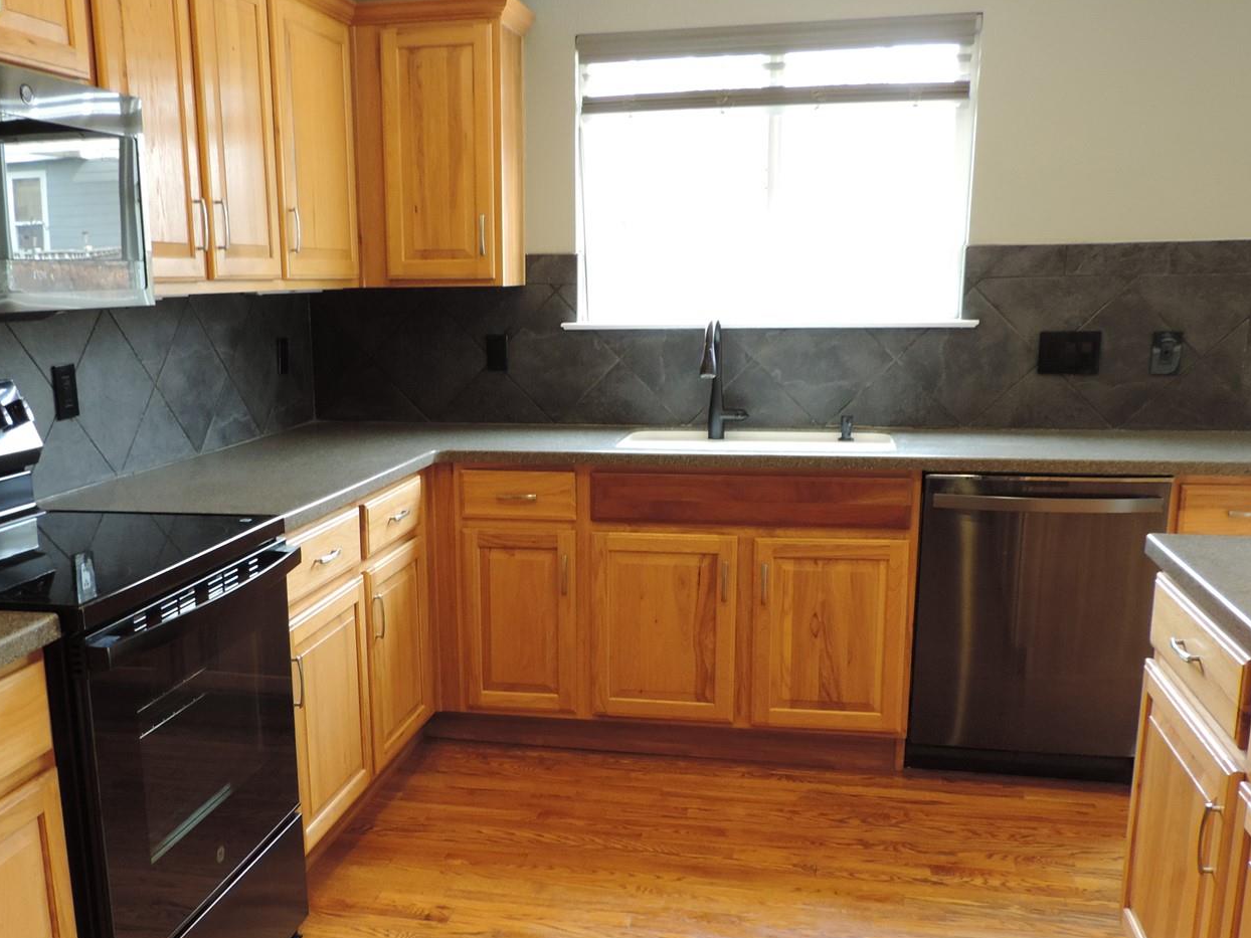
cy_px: 591
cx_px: 520
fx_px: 1301
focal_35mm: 36
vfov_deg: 39.4
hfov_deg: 51.1
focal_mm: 4.9
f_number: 3.1
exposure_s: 1/30
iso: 280
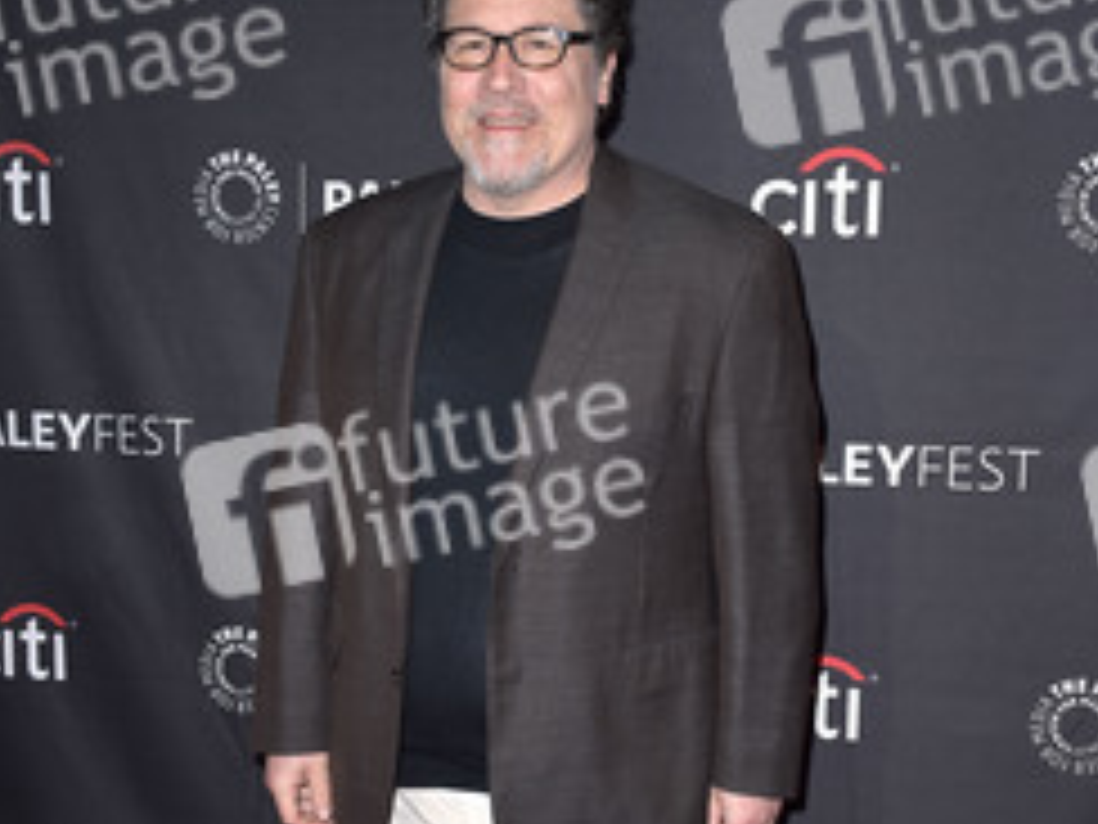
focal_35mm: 63
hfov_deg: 30.7
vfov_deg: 22.8
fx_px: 1998
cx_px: 547
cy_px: 716
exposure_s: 1/250
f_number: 6.3
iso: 250
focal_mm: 40
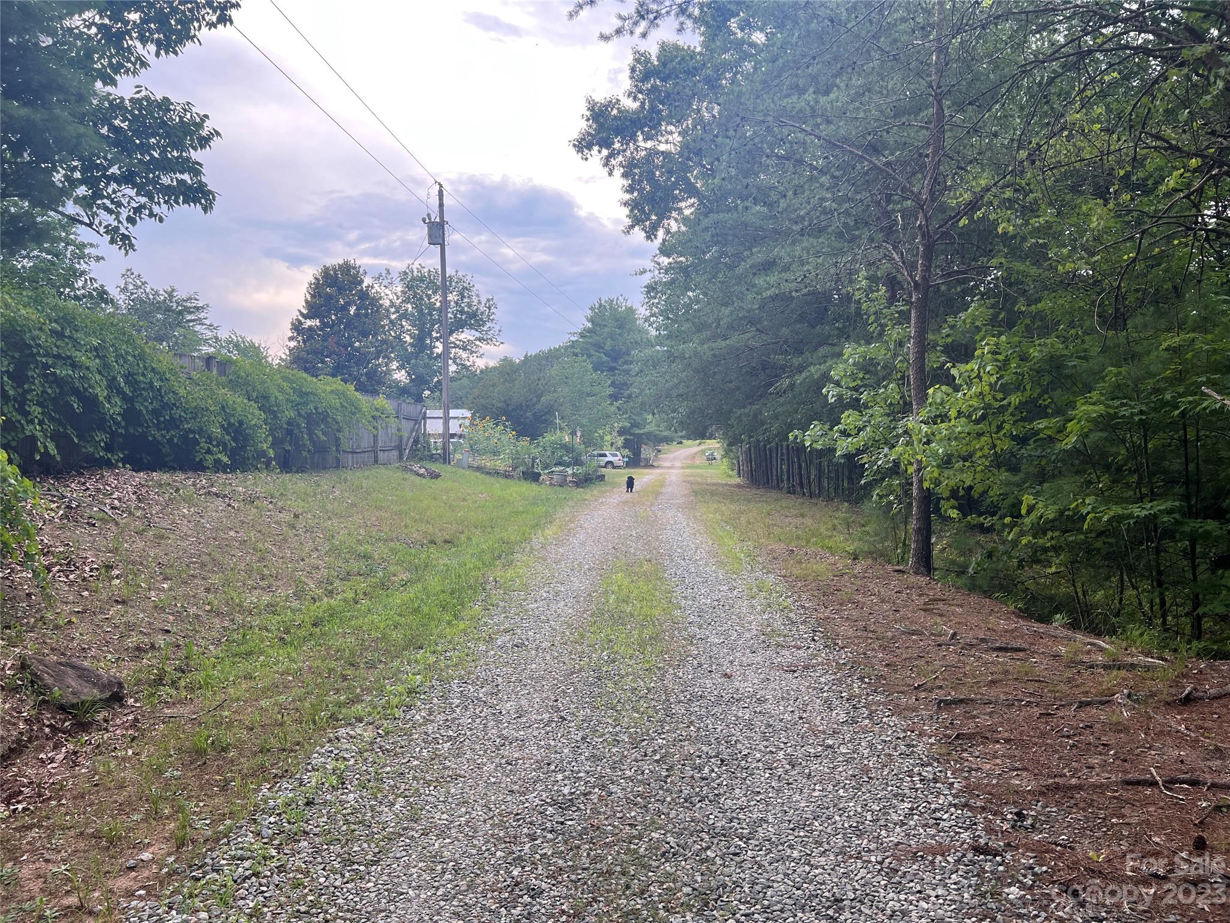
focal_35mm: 26
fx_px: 924
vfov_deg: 53.1
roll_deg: +1.2
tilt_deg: +2.3
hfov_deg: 67.3
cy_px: 462
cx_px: 615
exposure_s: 1/427
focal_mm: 5.7
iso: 50
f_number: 1.5
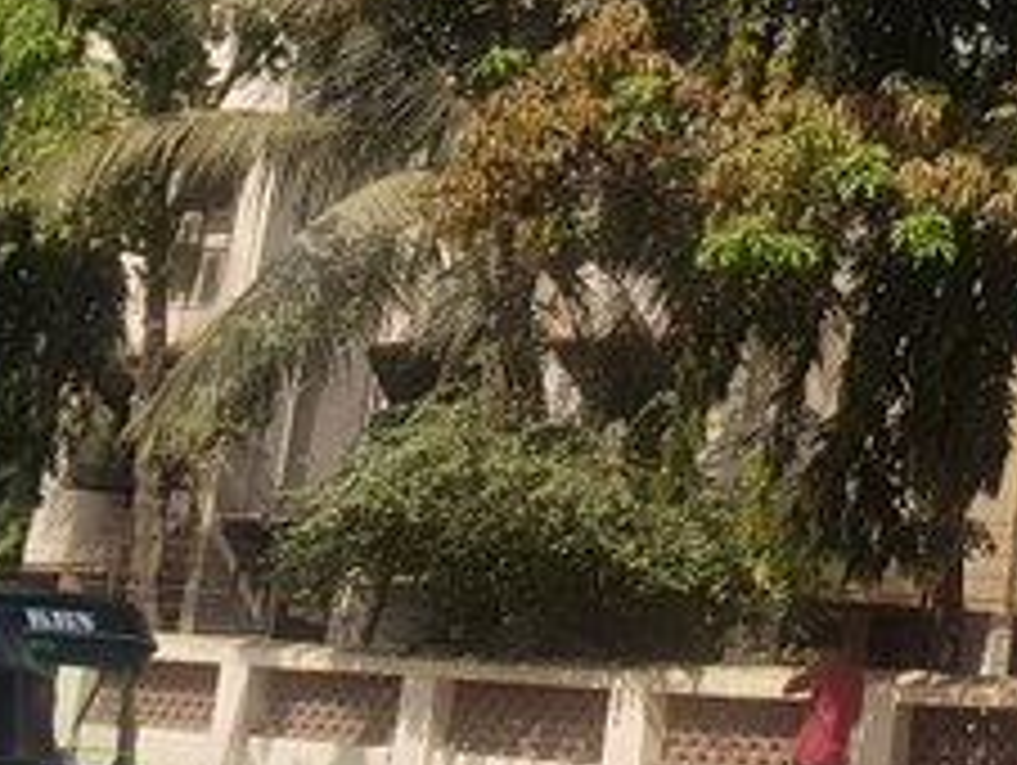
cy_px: -18
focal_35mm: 92
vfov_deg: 15.8
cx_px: 1588
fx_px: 2706
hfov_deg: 18.5
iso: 40
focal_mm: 4.2
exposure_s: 1/1544
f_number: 1.7
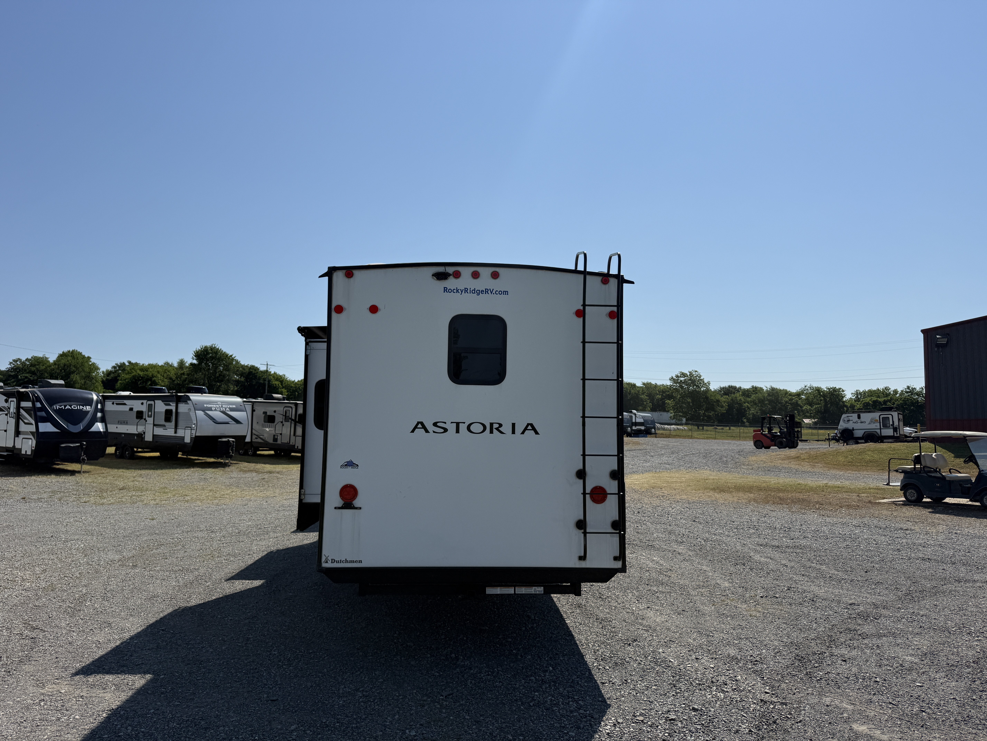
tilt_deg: +5.5
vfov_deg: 56.8
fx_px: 684
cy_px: 370
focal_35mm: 24
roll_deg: -1.7
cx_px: 494
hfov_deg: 71.6
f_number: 1.78
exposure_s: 1/11905
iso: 80
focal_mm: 6.76
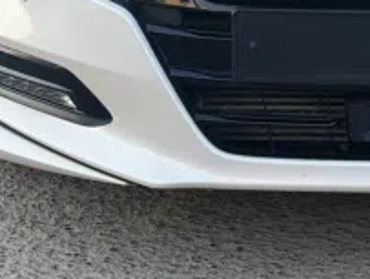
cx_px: 374
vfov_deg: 9.7
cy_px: -78
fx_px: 1617
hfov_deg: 12.9
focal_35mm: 151
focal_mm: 6.86
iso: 80
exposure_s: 1/734
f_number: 1.78
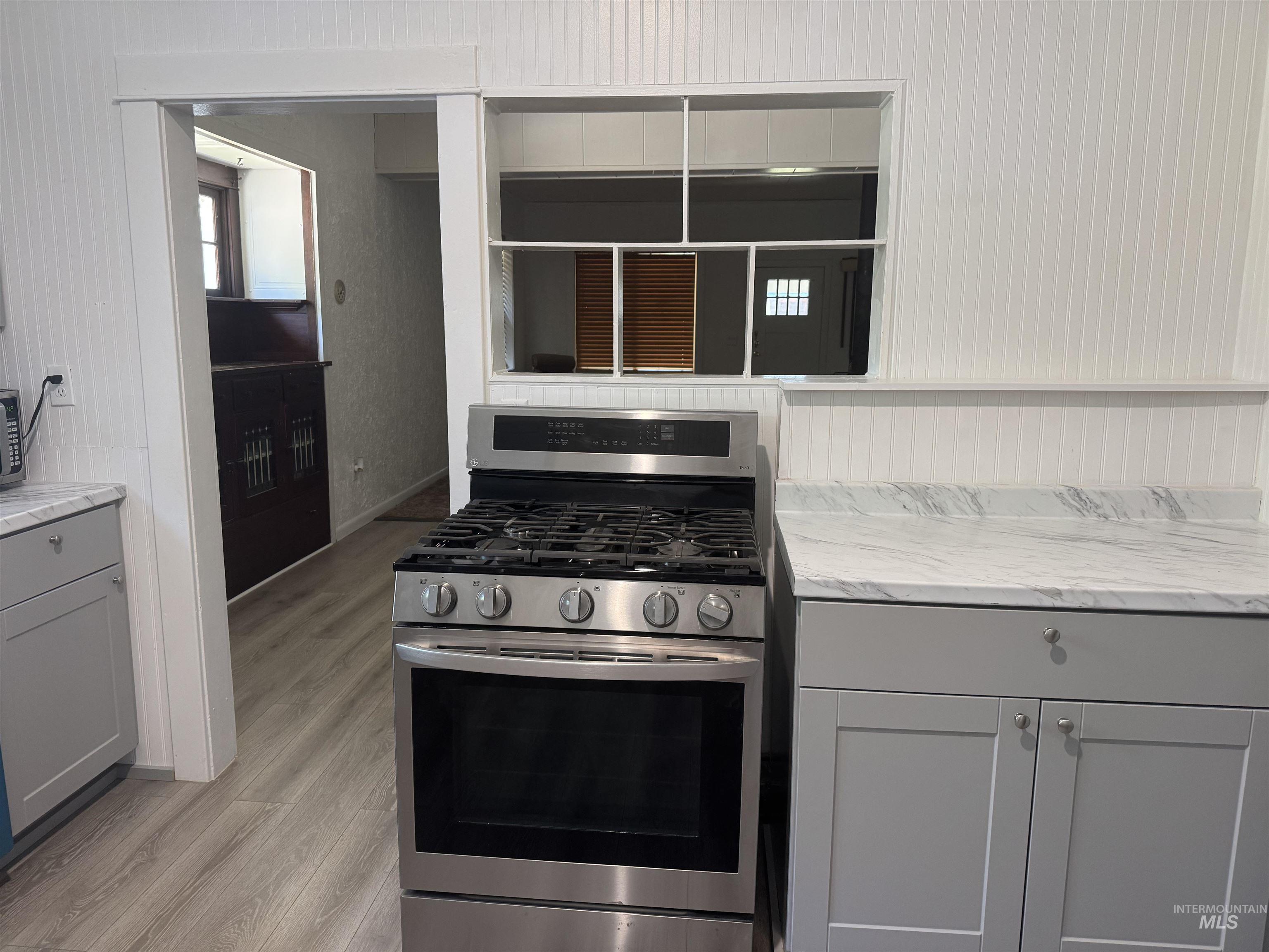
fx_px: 880
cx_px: 634
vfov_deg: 56.8
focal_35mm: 24
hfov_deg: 71.6
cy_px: 476
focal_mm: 6.76
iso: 250
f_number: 1.78
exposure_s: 1/60
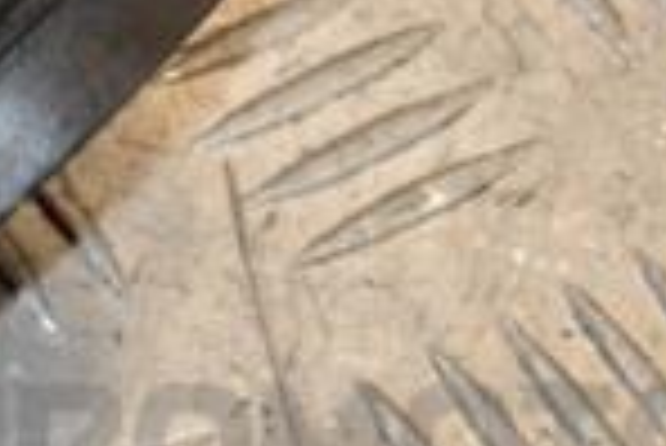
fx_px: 7889
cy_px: -149
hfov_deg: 4.8
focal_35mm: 426
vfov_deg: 3.2
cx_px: -292
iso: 800
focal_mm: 70
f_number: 8
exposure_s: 1/200
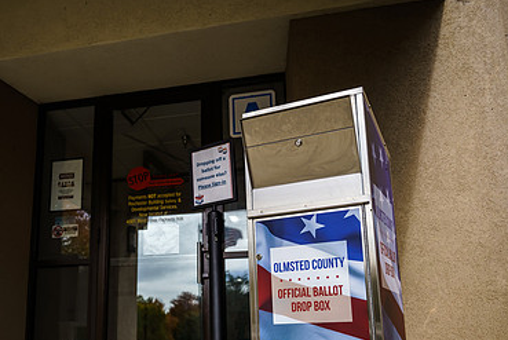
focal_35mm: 40
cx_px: 172
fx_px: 565
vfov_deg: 33.2
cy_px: 228
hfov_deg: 47.7
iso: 200
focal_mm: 24
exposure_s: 1/2000
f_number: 2.8
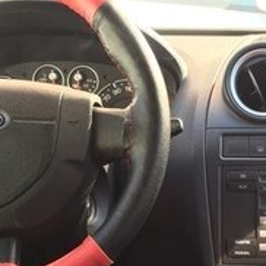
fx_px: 809
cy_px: 330
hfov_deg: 18.0
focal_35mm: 93
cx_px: 288
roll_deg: -2.5
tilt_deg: -23.5
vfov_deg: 17.7
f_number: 2.2
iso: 32
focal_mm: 4.15
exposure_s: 1/50
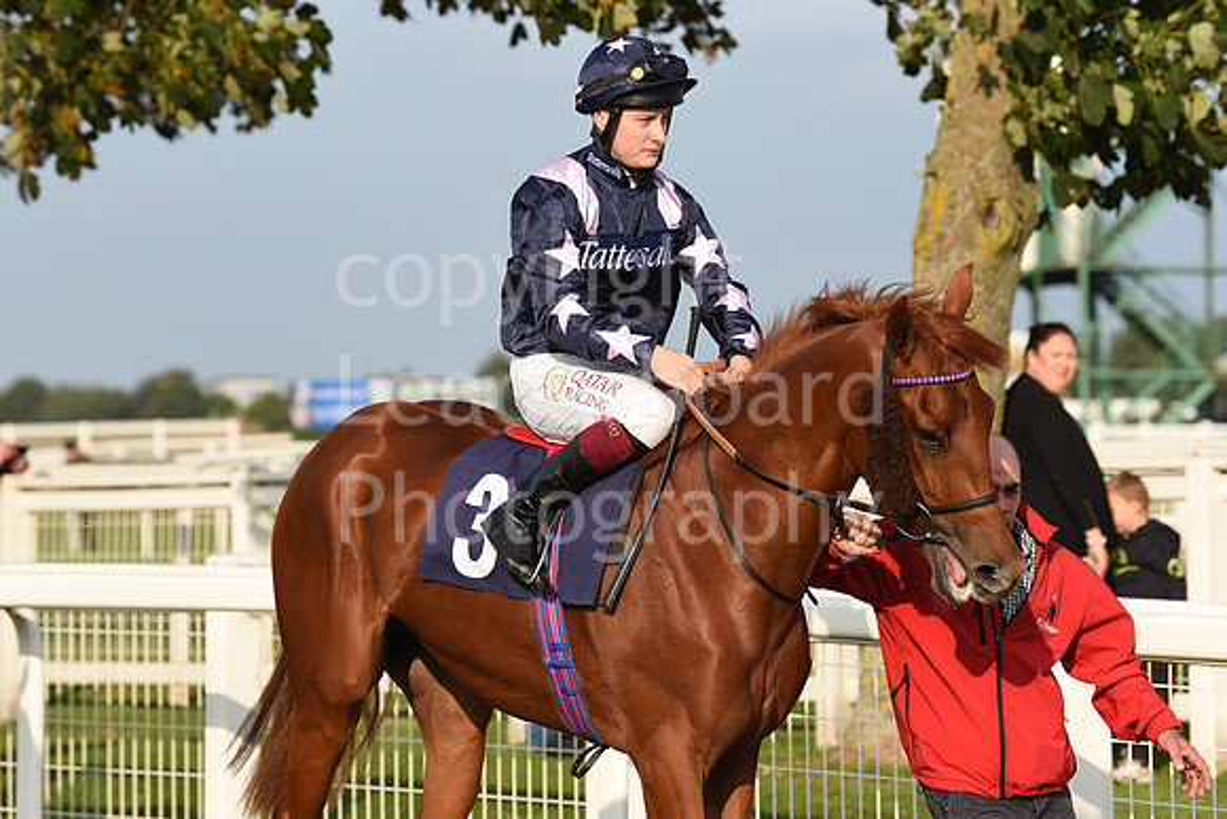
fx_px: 5454
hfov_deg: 12.8
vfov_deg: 8.6
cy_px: 410
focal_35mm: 160
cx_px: 614
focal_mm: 160
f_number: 5.6
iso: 640
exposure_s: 1/3200
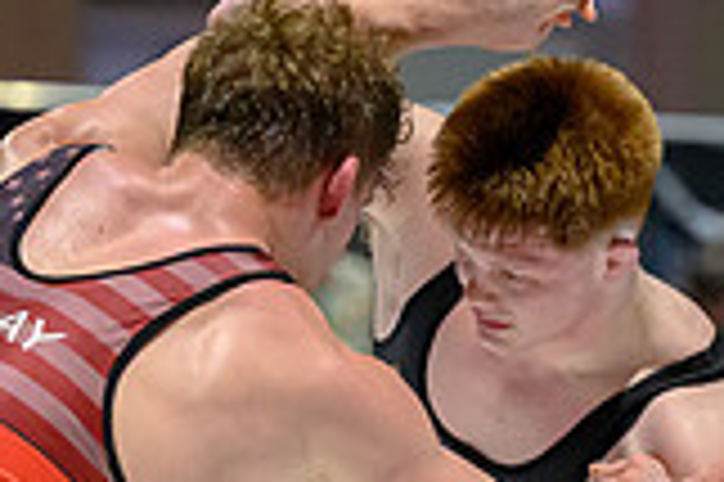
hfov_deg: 4.0
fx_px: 10286
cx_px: 596
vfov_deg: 2.7
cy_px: 634
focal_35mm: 512
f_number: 2.8
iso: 7200
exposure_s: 1/640
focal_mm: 110
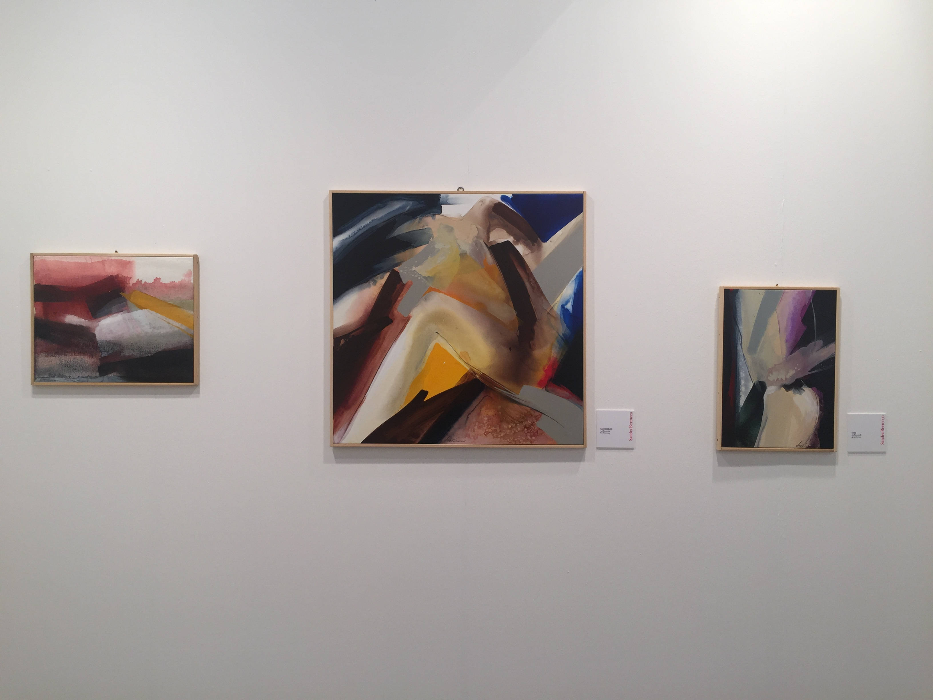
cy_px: 350
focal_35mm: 29
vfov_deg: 48.2
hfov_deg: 61.7
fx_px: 782
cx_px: 466
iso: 50
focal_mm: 4.15
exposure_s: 1/100
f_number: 2.2
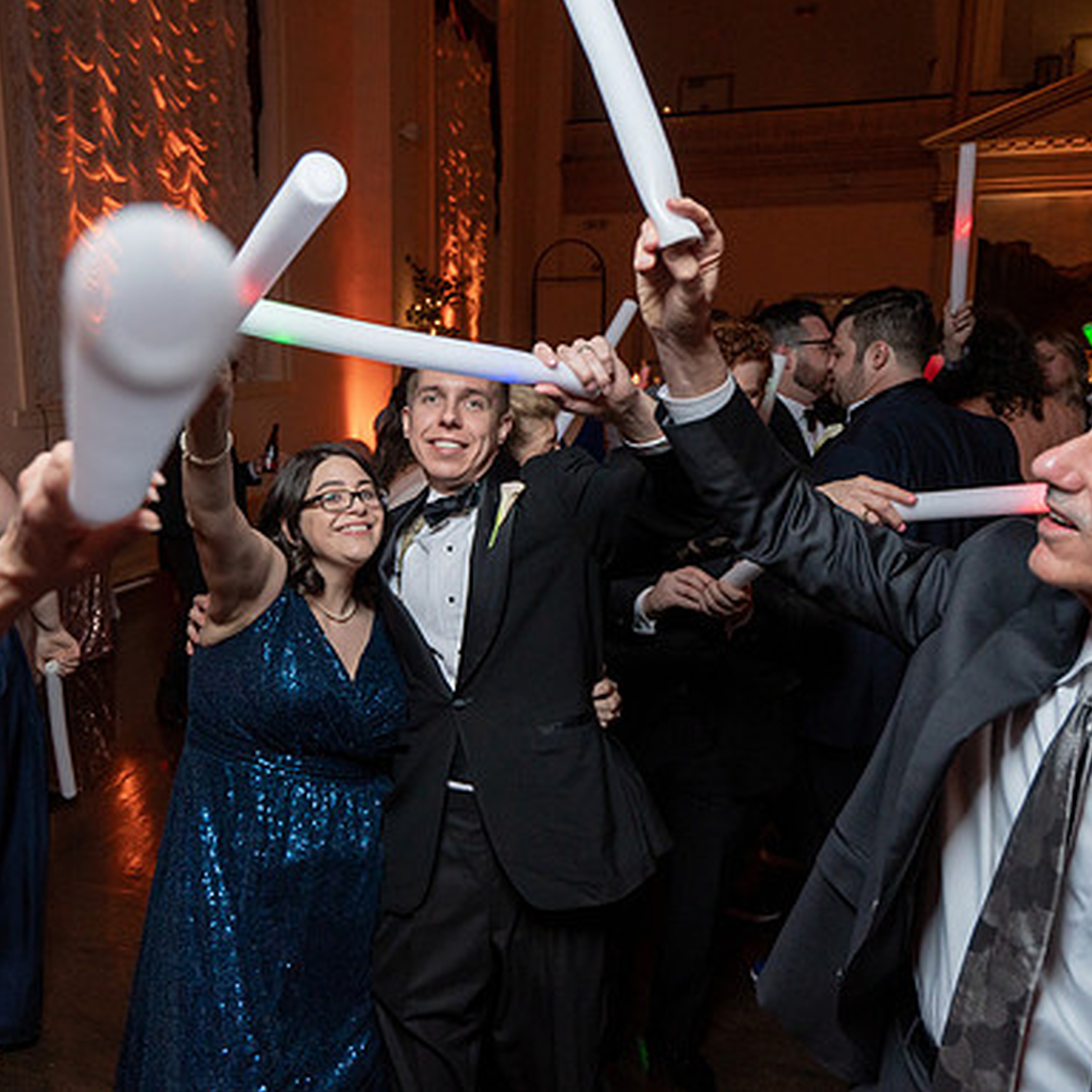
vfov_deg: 52.5
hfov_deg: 51.7
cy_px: 545
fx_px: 1106
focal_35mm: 31
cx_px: 378
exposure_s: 1/200
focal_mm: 24
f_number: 4
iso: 2000
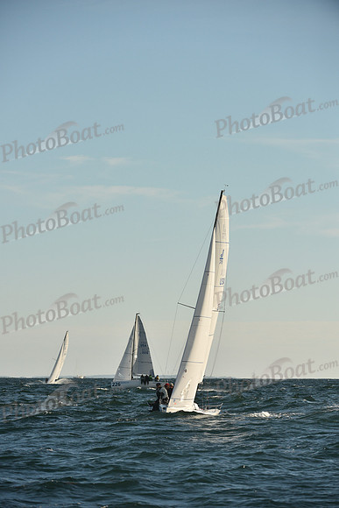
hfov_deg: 6.9
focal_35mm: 200
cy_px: 254
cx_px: 170
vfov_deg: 10.3
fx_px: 2823
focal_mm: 200
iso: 320
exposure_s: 1/2500
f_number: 5.6
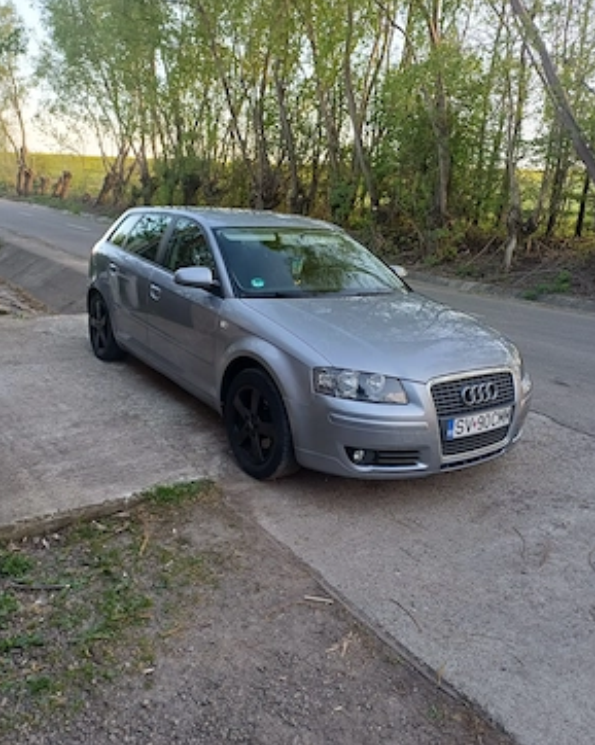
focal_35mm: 27
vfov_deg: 64.0
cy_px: 342
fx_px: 595
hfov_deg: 53.1
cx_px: 305
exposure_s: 1/100
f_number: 1.8
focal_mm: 4.65
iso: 64
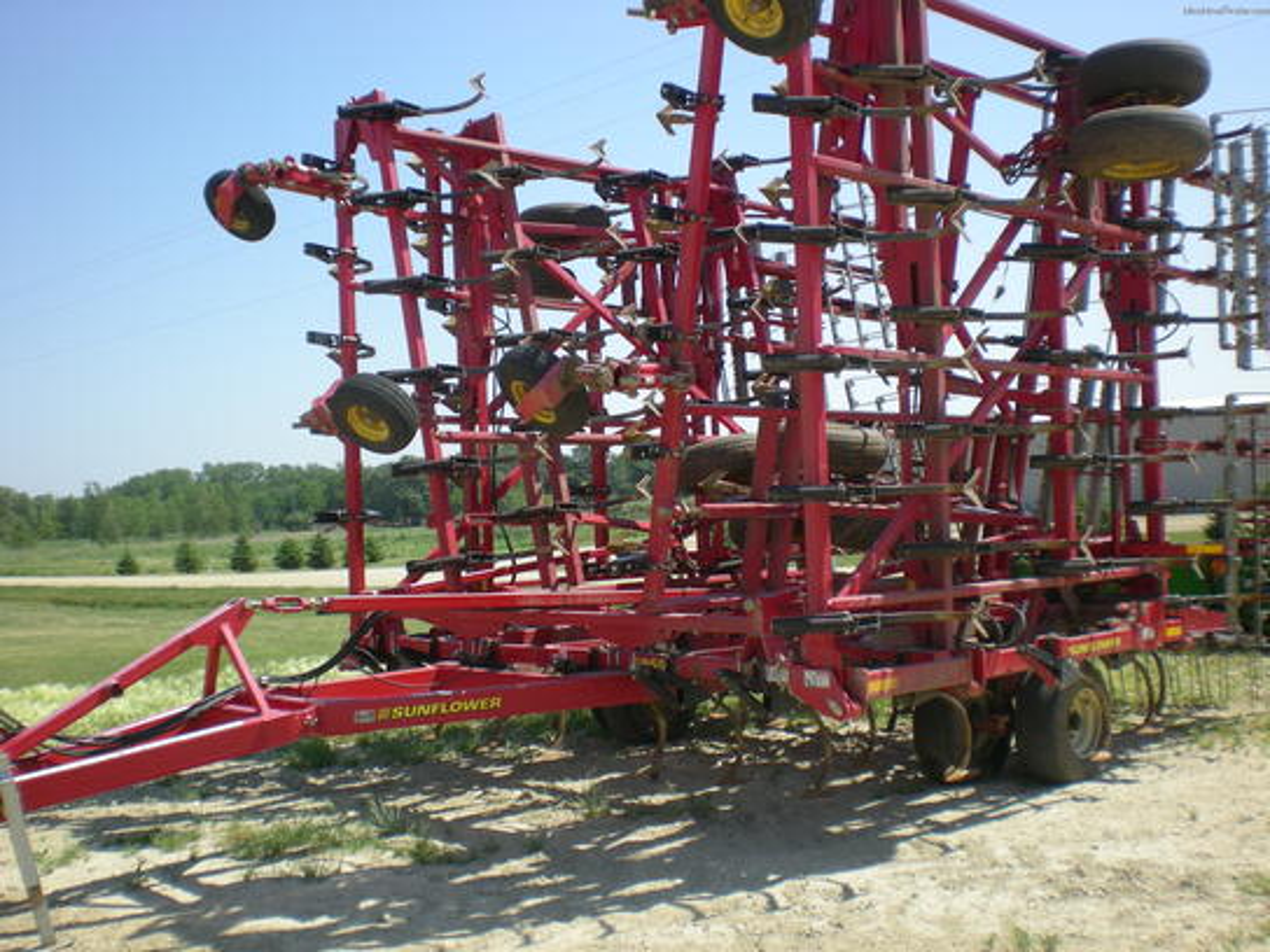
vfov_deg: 37.7
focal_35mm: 38
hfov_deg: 49.0
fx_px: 1394
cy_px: 476
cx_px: 635
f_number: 4.6
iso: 50
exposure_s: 1/297
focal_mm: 6.3
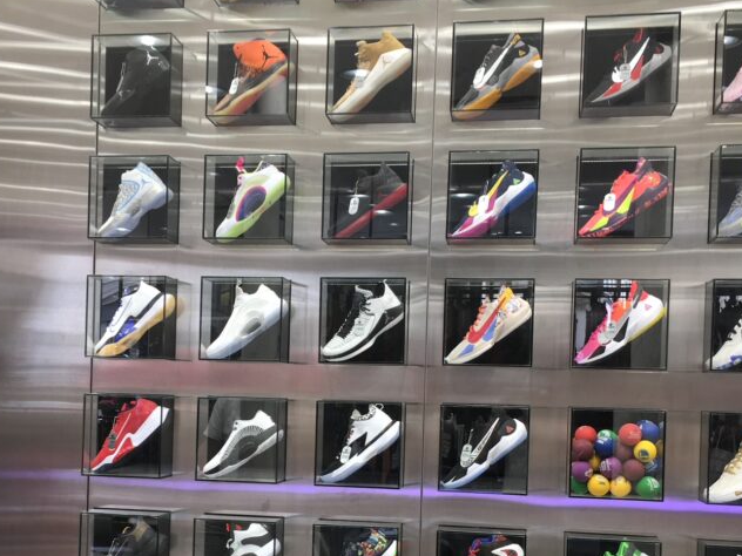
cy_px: 401
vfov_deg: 30.5
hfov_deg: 40.4
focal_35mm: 47
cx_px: 322
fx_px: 1007
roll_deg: -0.6
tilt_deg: -1.8
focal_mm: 4.15
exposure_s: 1/50
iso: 32
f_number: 2.2
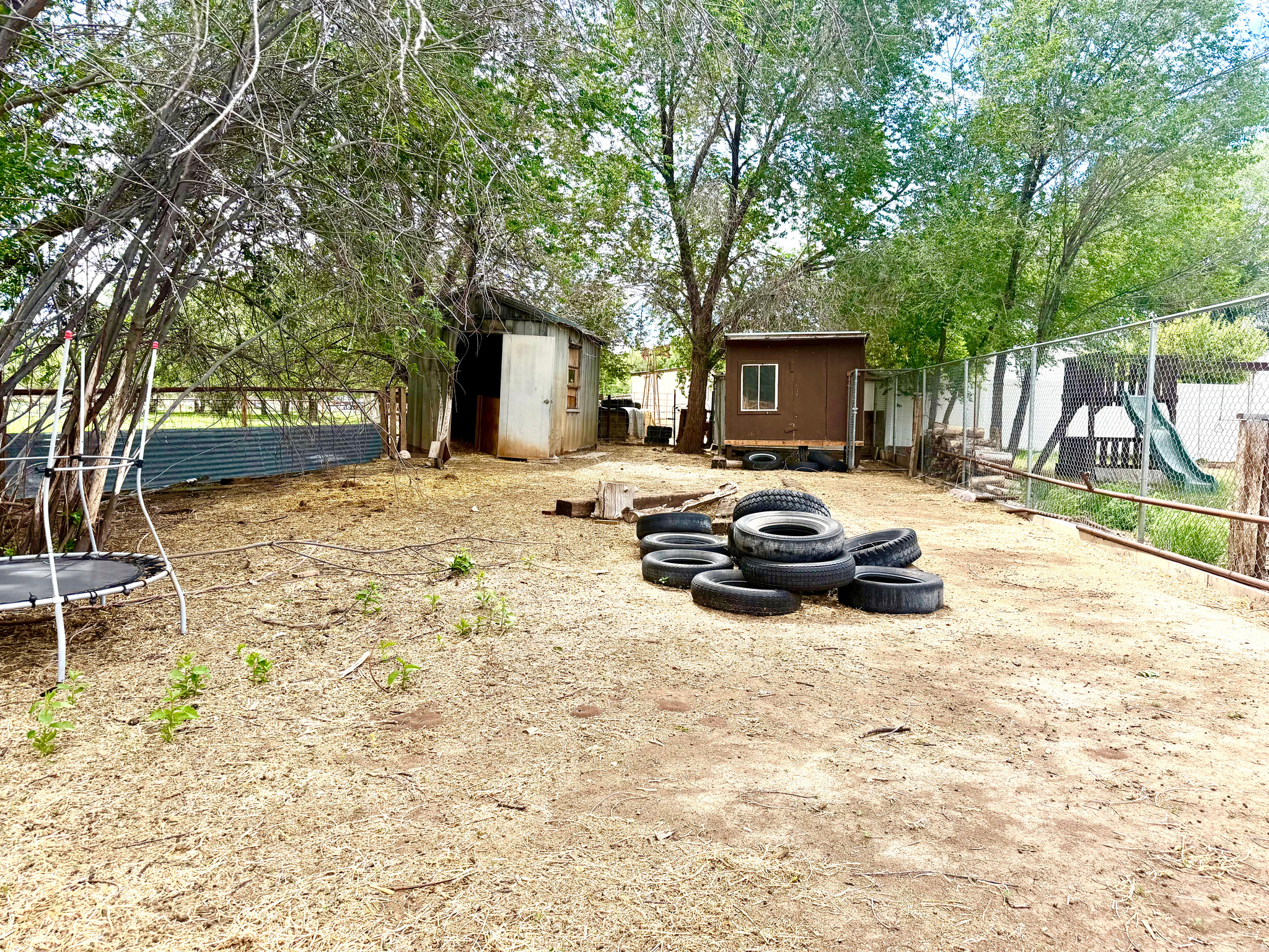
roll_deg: -1.6
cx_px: 634
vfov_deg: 56.8
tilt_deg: -4.3
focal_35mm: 24
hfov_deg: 71.6
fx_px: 880
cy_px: 476
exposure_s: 1/1464
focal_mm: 6.76
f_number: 1.78
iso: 80
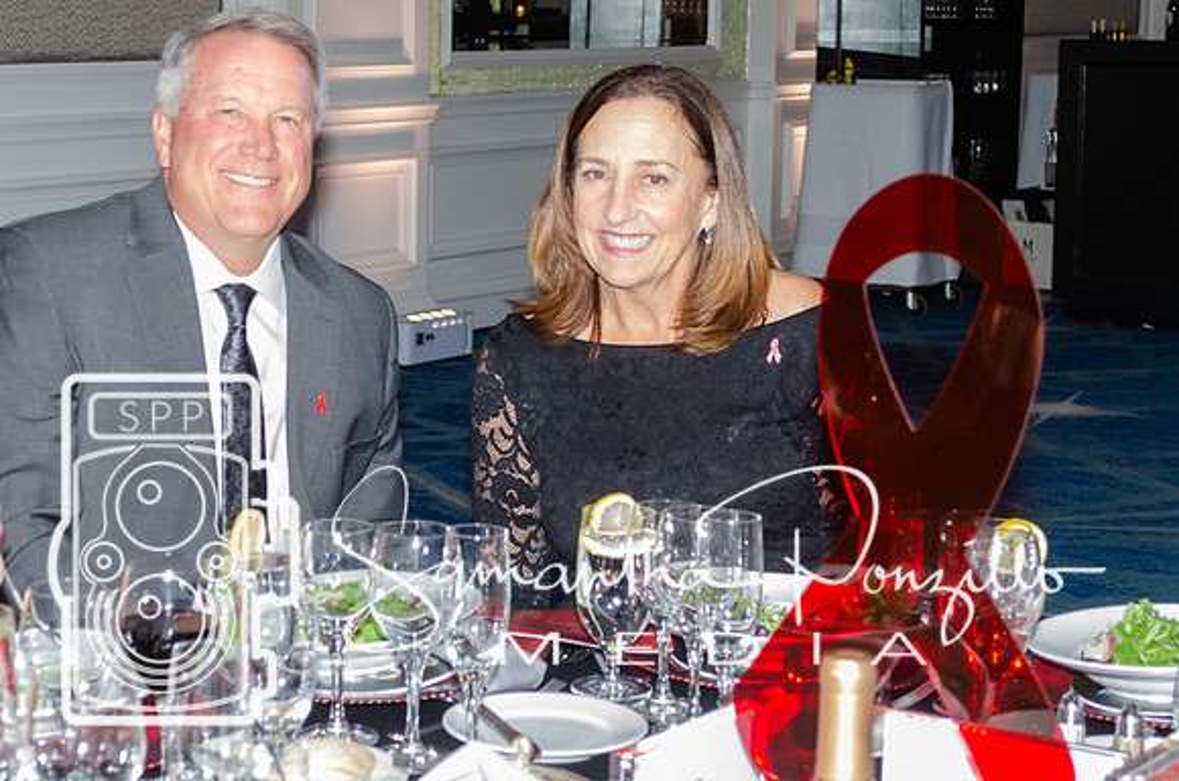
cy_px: 323
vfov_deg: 17.4
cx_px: 428
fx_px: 2543
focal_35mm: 78
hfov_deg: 26.0
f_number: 5.3
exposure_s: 1/60
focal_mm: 40
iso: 3200
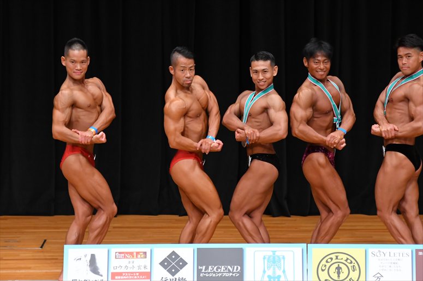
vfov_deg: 4.8
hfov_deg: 7.2
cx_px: 212
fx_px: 3347
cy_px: 140
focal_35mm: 285
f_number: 5.6
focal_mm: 190
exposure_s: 1/400
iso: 3200
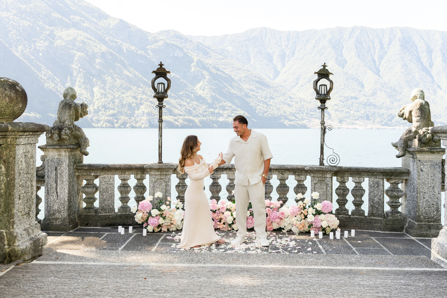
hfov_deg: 54.4
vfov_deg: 37.9
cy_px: 149
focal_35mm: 35
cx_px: 224
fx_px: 435
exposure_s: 1/250
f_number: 6.3
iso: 250
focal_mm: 35
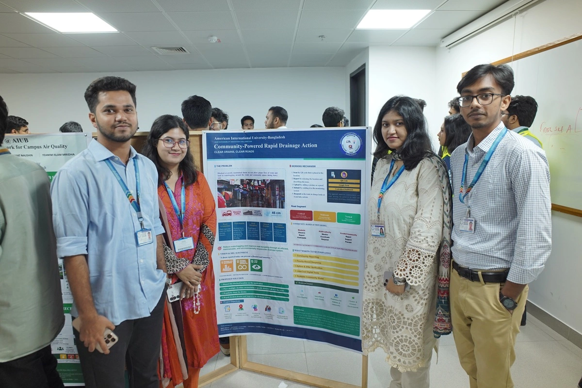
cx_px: 291
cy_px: 194
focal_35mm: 24
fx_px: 388
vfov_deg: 53.1
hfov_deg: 73.7
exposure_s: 1/160
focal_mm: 24
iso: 1600
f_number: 2.8
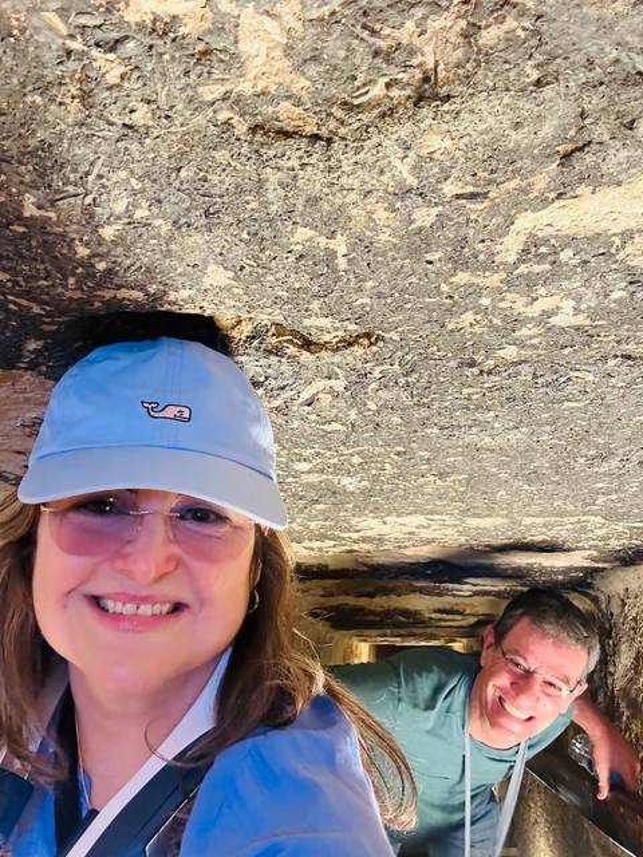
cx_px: 322
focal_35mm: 30
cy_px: 428
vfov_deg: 60.0
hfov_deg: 46.8
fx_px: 743
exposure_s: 1/33
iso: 320
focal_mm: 2.69
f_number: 1.9
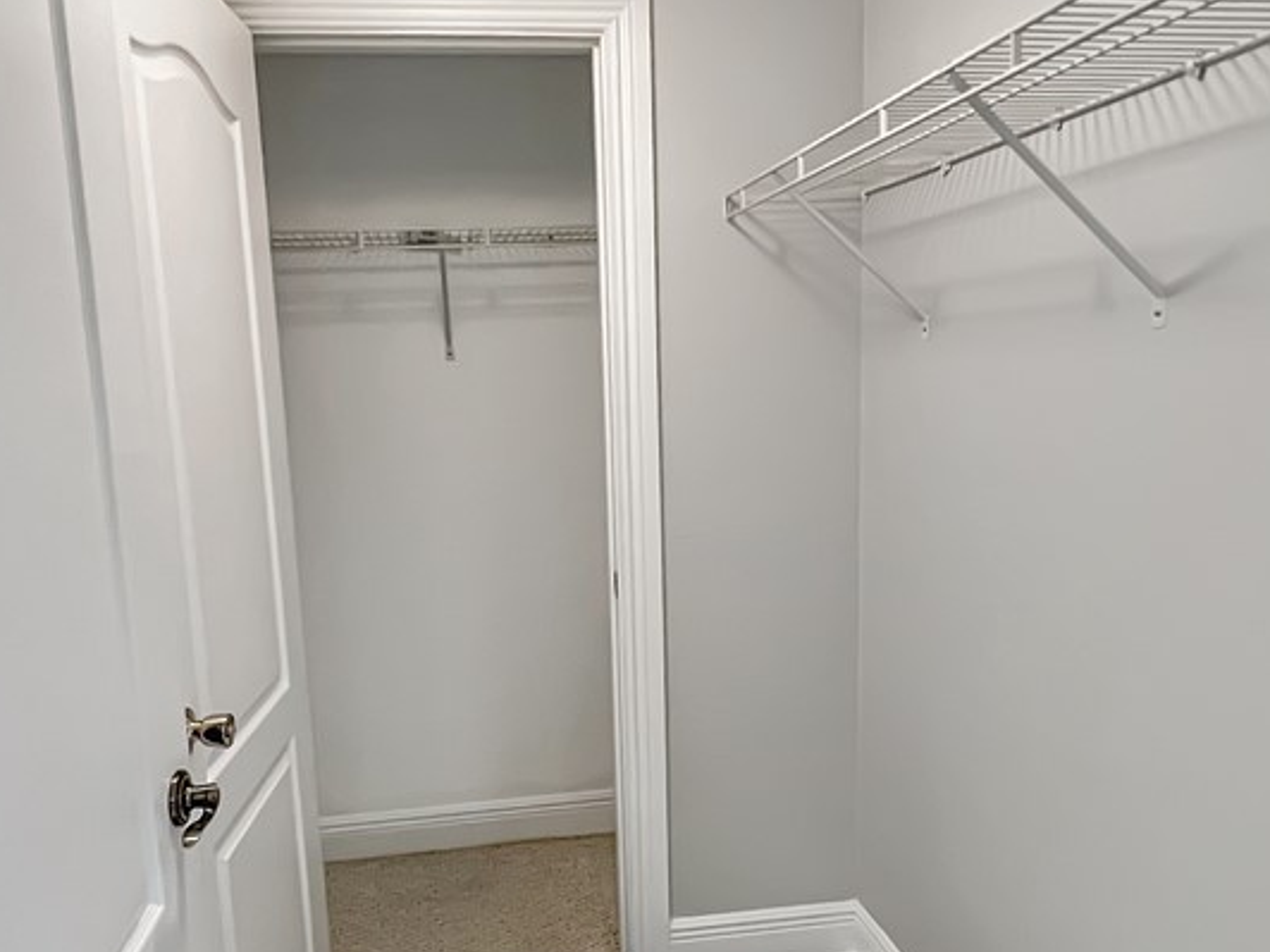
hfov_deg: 69.2
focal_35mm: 25
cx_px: 578
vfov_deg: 54.8
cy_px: 523
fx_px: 917
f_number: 1.8
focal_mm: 1.57
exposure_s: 1/60
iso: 250
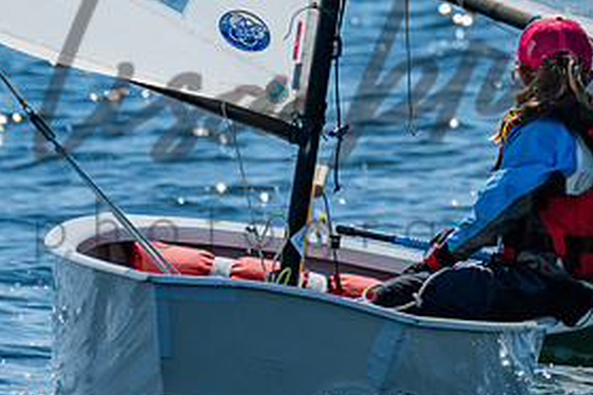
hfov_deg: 1.6
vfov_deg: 1.1
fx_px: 20902
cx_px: 722
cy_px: -30
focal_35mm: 1269
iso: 100
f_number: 8
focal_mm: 370
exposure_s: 1/500
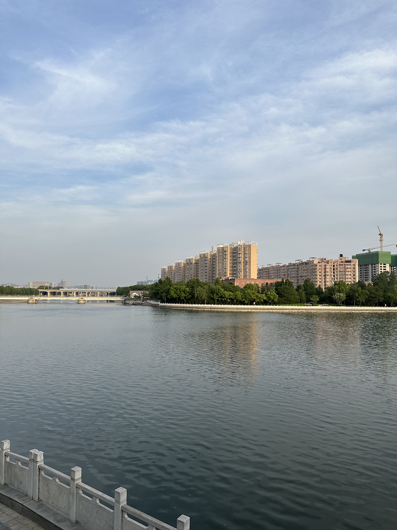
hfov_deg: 56.8
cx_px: 198
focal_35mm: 24
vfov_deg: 71.6
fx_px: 367
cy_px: 265
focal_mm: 6.86
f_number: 1.78
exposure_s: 1/1916
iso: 80
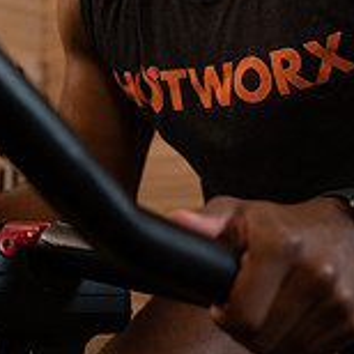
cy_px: 85
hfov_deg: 19.8
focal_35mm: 87
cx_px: 76
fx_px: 1007
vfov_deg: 19.8
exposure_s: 1/160
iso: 400
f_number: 2.8
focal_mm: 35
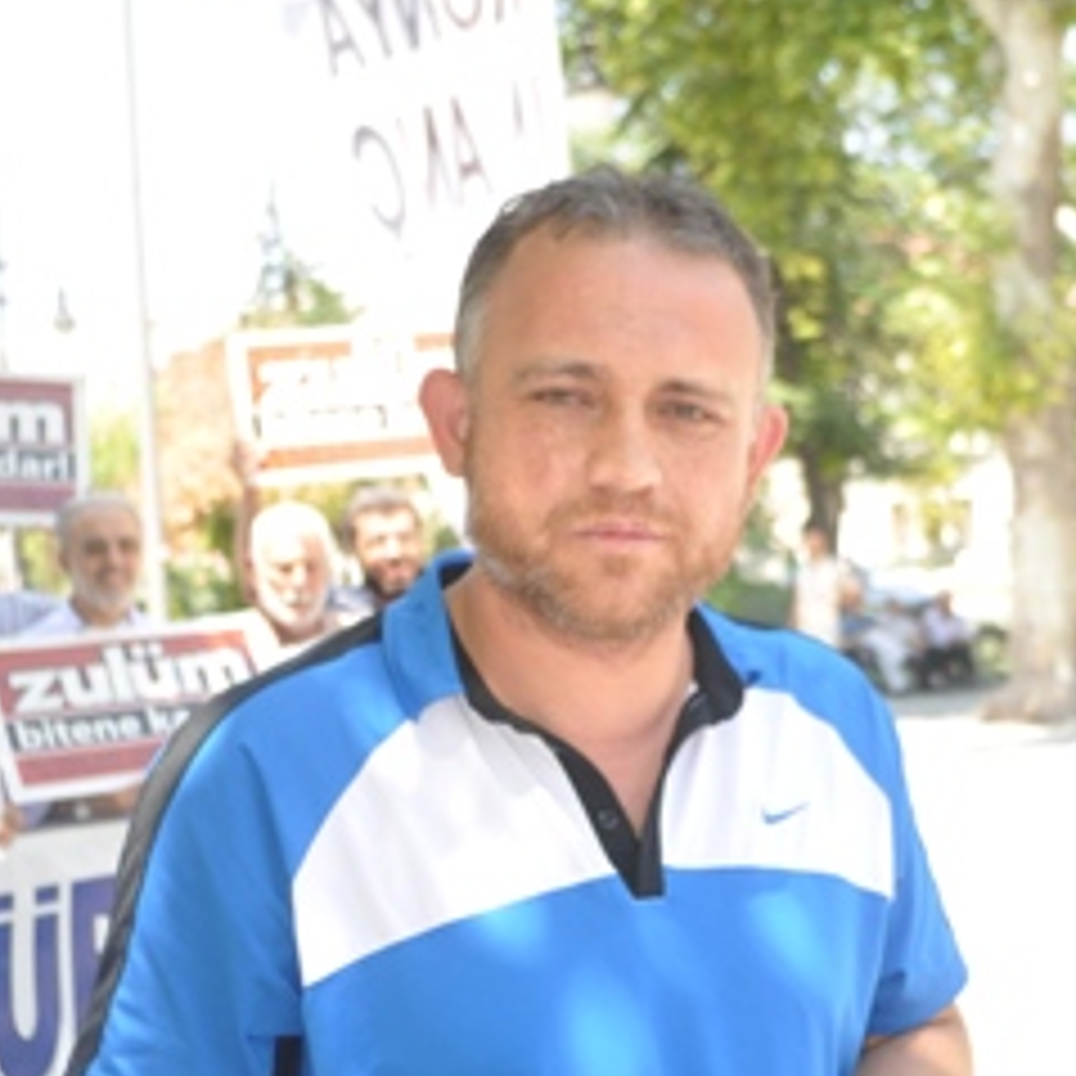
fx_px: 2180
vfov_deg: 27.5
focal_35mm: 62
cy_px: 729
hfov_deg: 27.7
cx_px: 626
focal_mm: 26
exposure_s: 1/200
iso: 200
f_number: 8
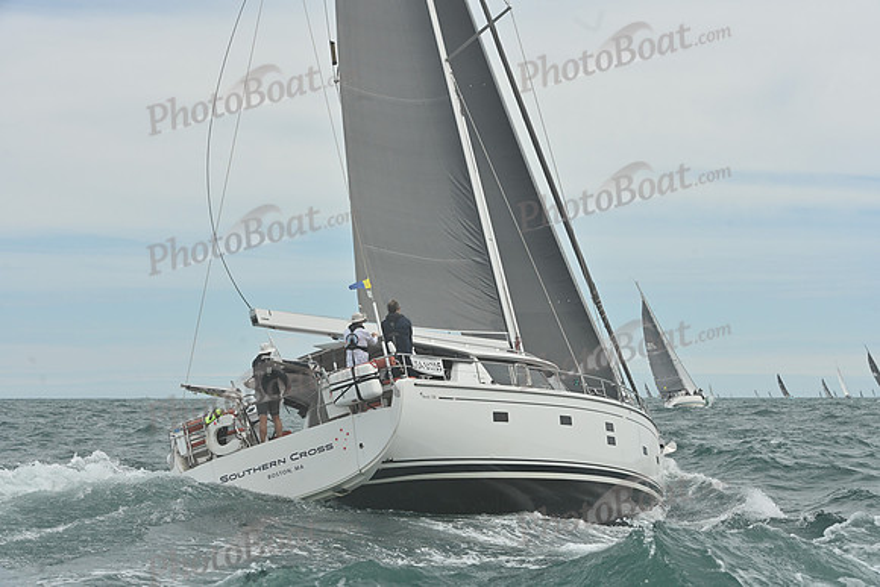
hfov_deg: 28.8
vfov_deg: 19.5
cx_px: 440
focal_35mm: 70
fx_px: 1711
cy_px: 294
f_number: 9
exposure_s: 1/1250
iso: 320
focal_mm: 70
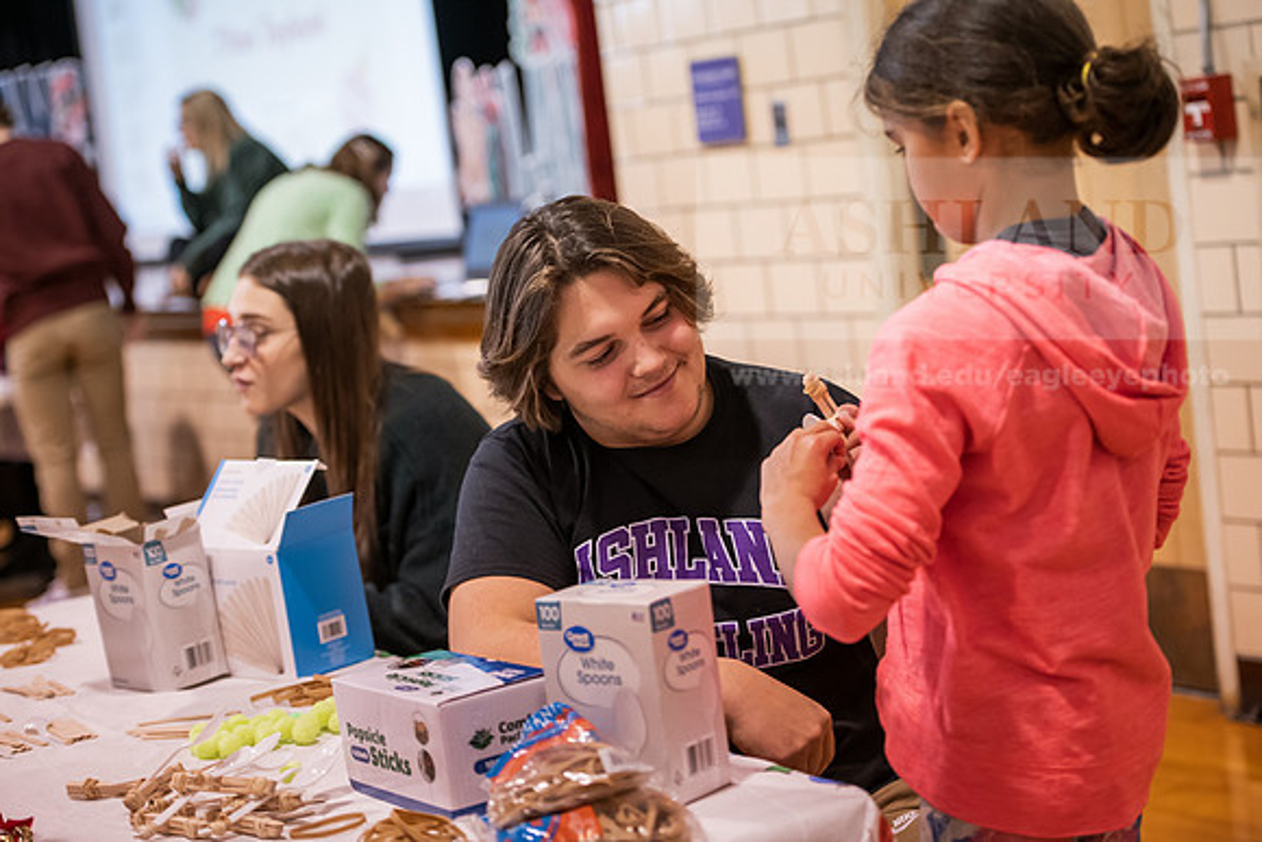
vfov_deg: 19.5
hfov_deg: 28.8
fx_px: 2454
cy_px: 421
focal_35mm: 70
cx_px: 631
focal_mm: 70
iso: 1600
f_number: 3.2
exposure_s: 1/200
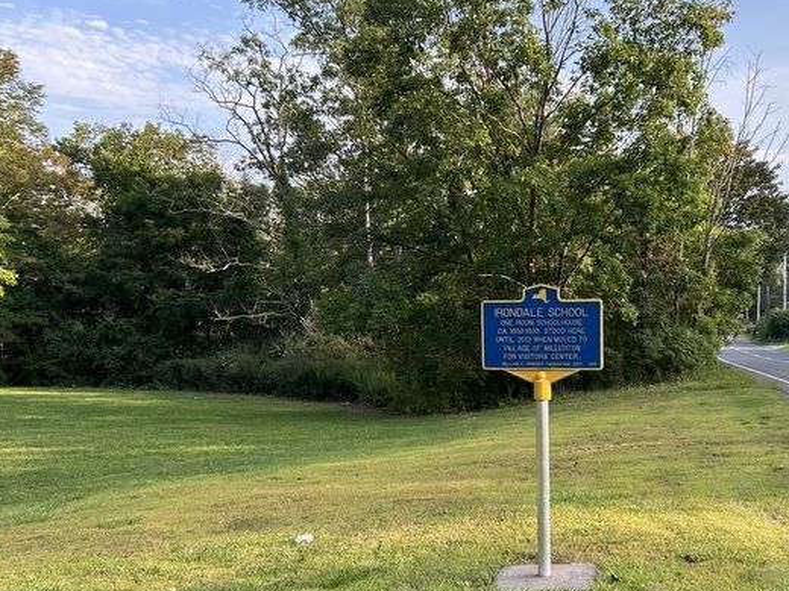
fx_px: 912
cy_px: 376
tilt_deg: -4.9
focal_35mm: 40
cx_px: 546
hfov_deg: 45.8
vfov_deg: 35.7
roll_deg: +1.1
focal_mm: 5.7
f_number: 1.5
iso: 50
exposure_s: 1/448
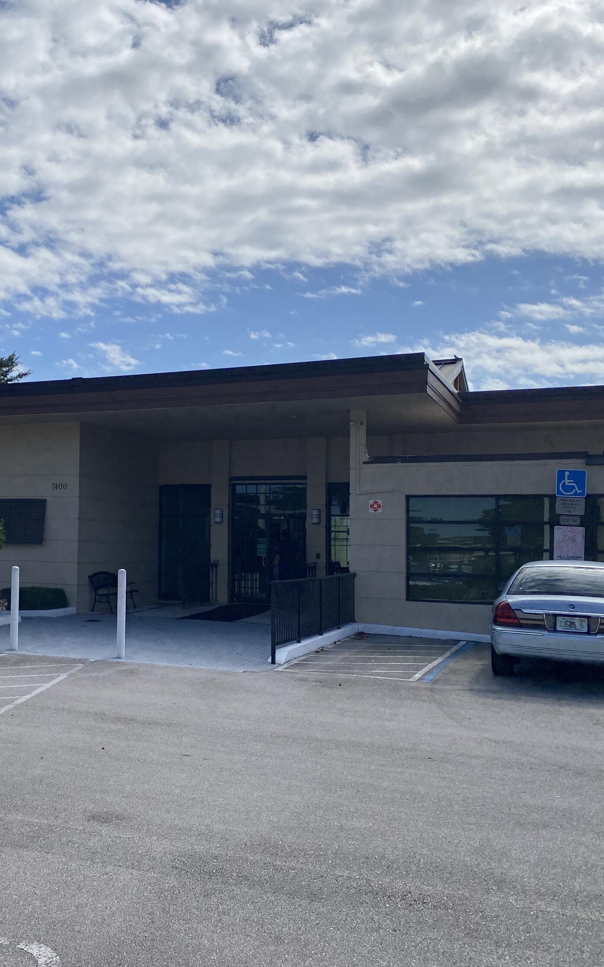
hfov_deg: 32.8
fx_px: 974
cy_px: 482
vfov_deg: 52.7
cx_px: 64
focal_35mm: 37
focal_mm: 4.25
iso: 32
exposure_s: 1/7194
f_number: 1.8
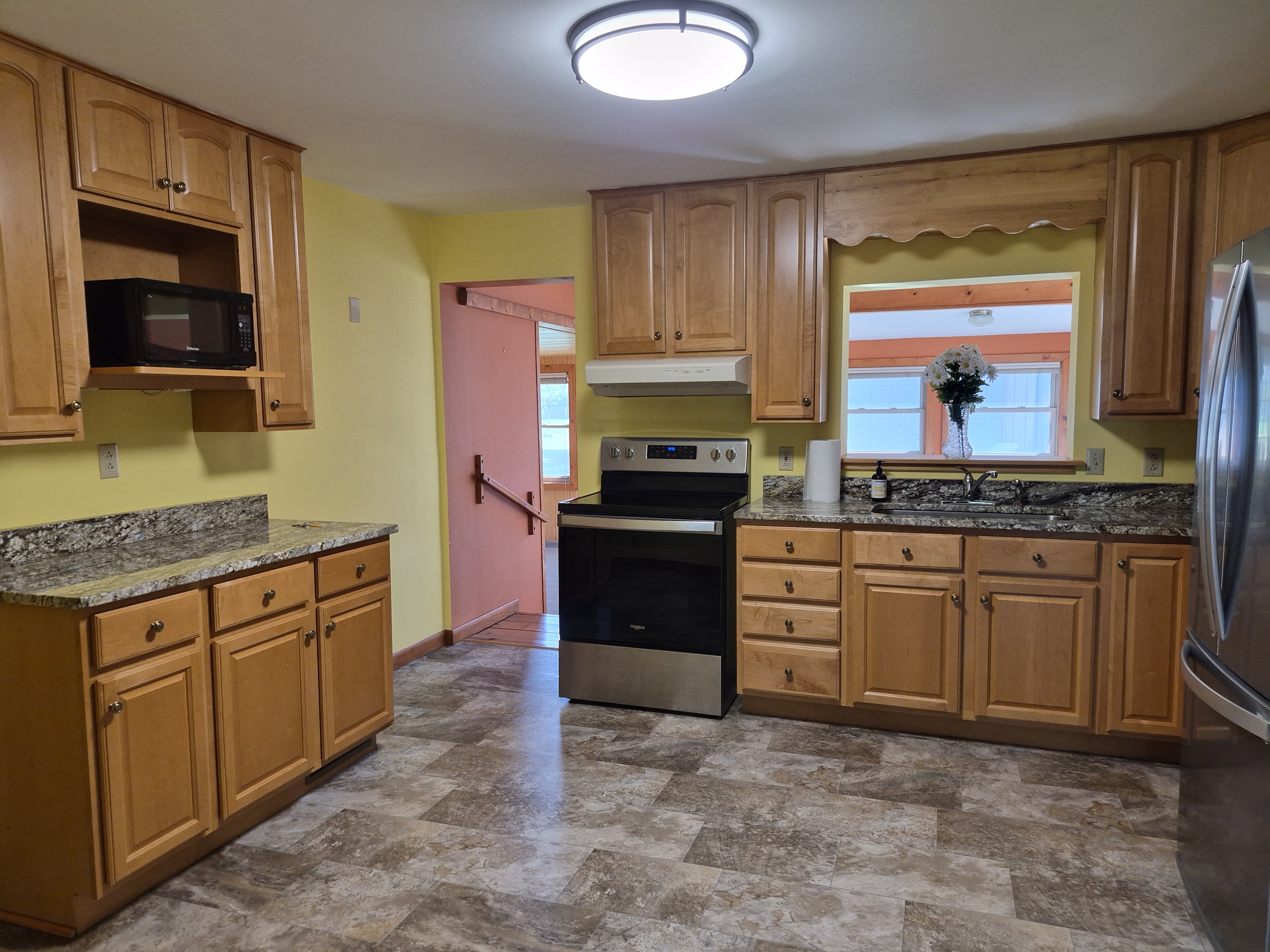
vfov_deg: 58.9
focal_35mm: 23
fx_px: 844
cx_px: 635
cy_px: 476
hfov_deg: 73.9
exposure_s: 1/120
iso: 250
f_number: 1.8
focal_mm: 5.4
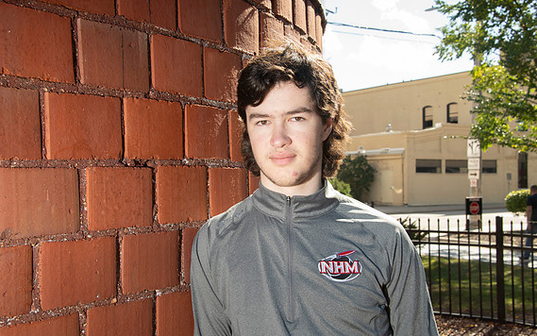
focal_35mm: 54
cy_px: 173
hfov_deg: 37.5
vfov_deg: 24.0
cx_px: 268
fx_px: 791
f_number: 13
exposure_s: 1/160
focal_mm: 52
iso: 800
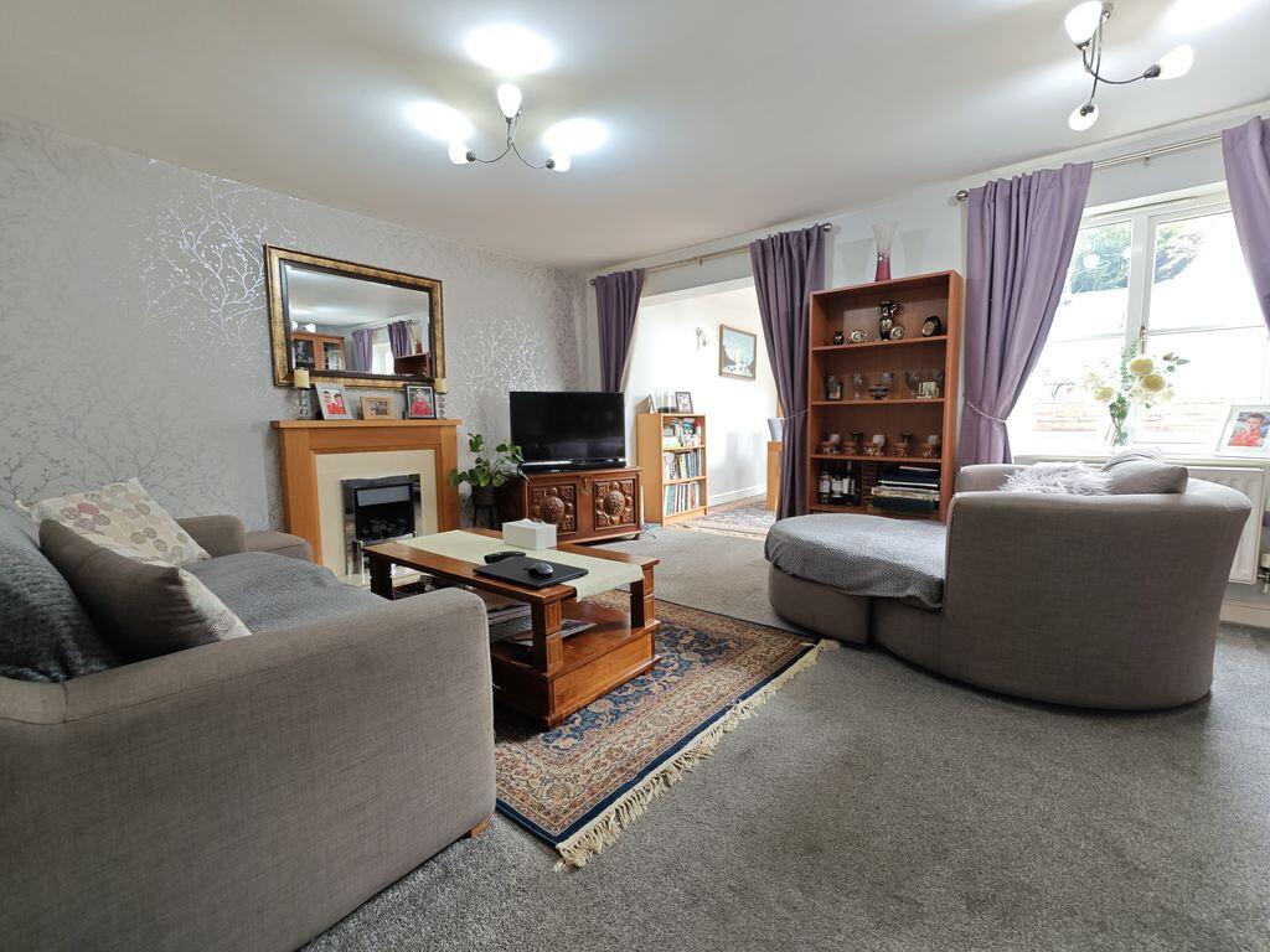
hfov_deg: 102.1
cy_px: 476
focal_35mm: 14
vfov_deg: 85.7
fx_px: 514
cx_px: 635
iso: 80
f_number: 1.8
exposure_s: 1/33.3
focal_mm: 2.03
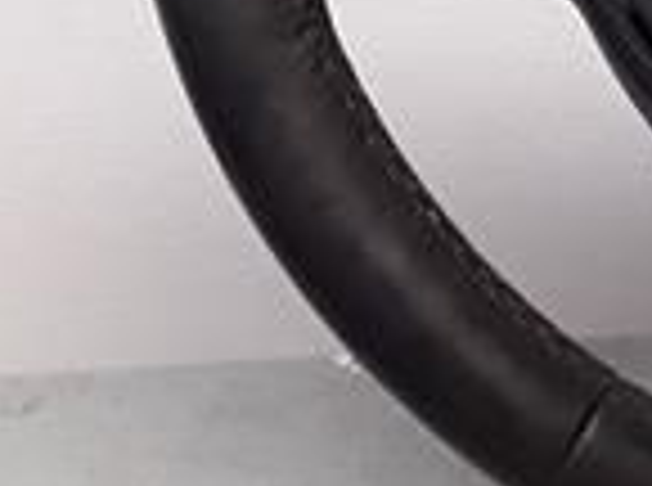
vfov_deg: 11.5
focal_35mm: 124
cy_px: -216
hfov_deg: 14.6
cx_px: 1030
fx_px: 2330
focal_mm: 2.91
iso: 100
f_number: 1.9
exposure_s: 1/100
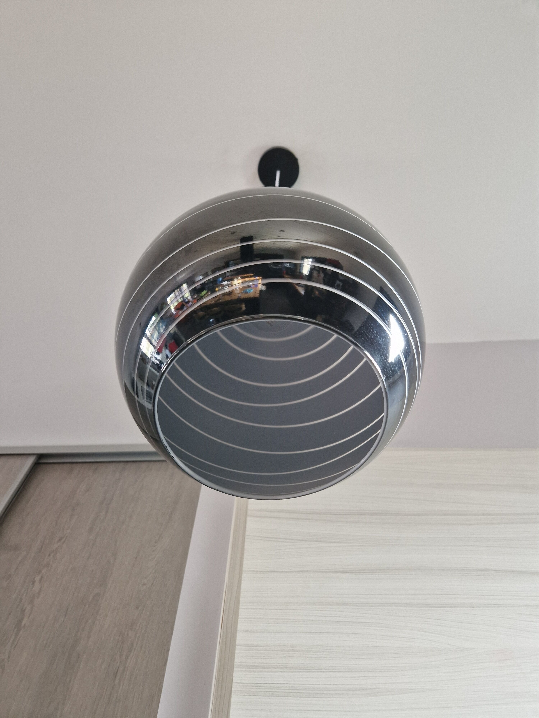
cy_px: 359
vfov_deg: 73.9
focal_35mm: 23
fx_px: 478
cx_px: 270
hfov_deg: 58.9
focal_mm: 5.4
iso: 50
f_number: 1.8
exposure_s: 1/100
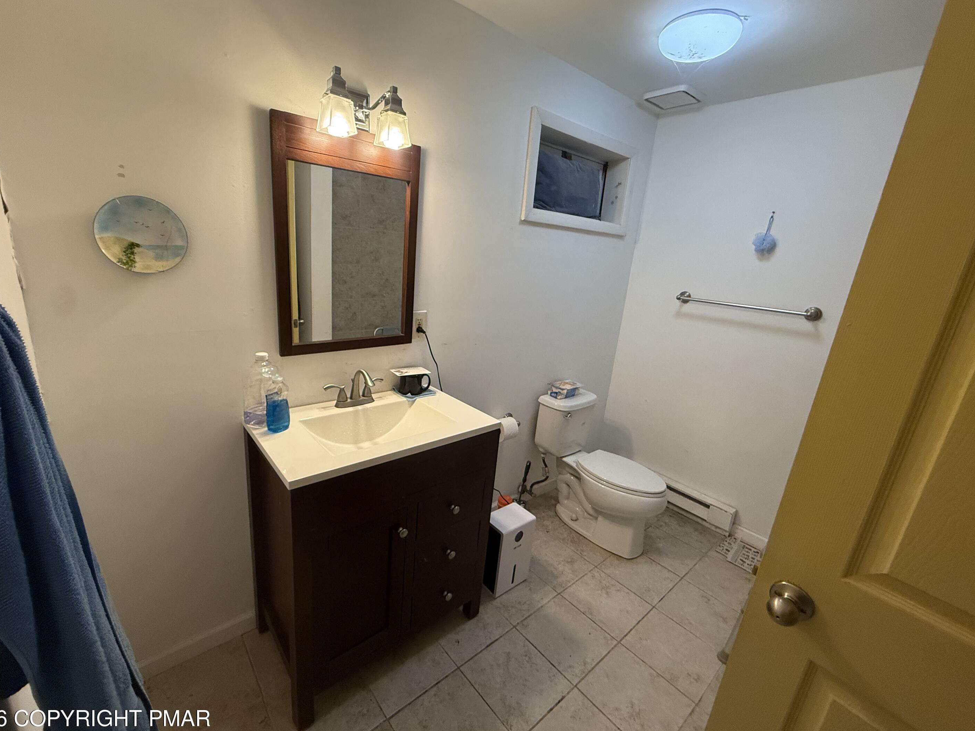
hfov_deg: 98.1
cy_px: 363
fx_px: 422
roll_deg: -5.6
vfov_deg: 81.7
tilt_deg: -15.8
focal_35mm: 15
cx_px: 463
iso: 320
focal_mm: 2.22
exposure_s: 1/120
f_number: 2.2
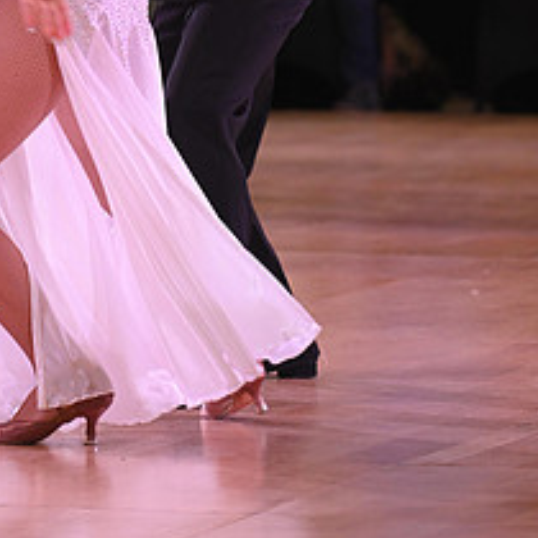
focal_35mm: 469
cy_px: -143
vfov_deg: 3.7
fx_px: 8247
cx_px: 237
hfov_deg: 3.7
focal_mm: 200
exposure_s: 1/200
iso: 1600
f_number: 5.6
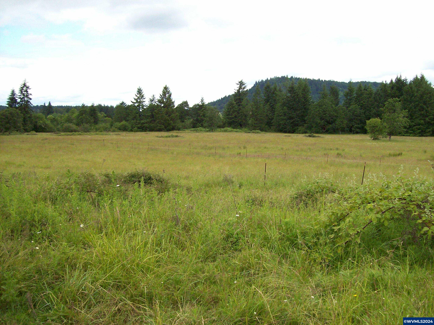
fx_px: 451
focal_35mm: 36
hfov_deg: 51.4
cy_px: 162
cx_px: 217
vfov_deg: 39.6
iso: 80
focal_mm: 6
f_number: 2.7
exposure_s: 1/646
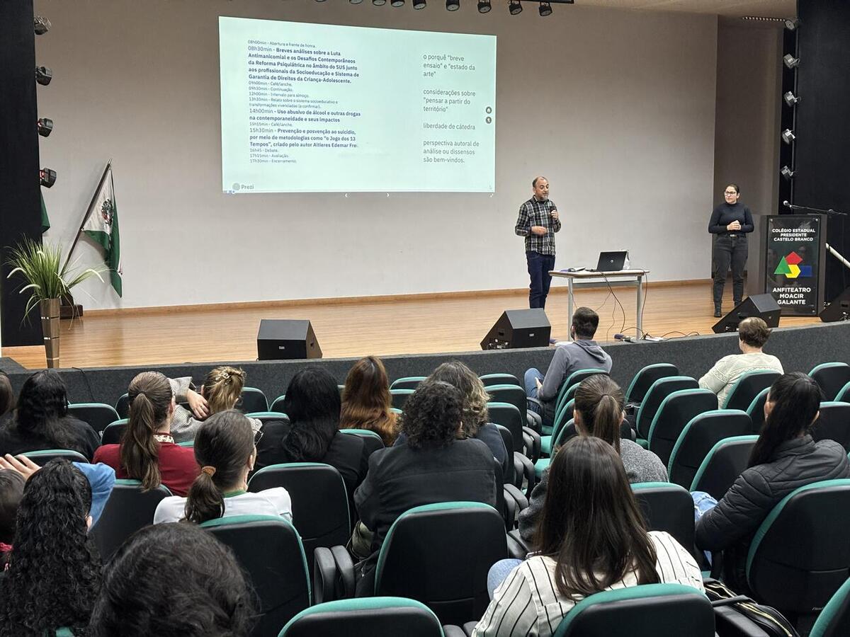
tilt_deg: -6.8
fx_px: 1277
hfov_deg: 36.8
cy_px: 318
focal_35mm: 52
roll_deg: +0.4
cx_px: 425
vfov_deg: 28.0
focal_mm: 5.96
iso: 200
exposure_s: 1/40
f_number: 1.6
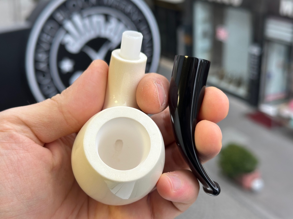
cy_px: 110
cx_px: 146
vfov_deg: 30.3
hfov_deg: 39.7
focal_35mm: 48
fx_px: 406
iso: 64
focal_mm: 6.86
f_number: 1.78
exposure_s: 1/100
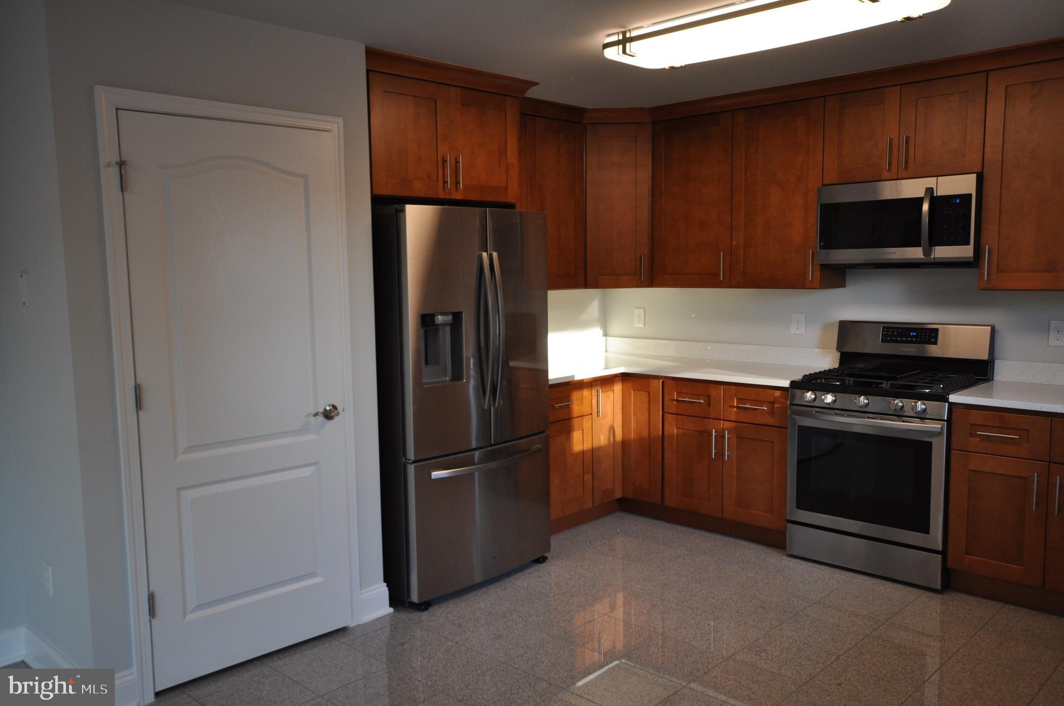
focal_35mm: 30
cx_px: 532
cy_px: 353
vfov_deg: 43.5
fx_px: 886
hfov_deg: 62.0
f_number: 5.6
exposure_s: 1/60
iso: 450
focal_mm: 20
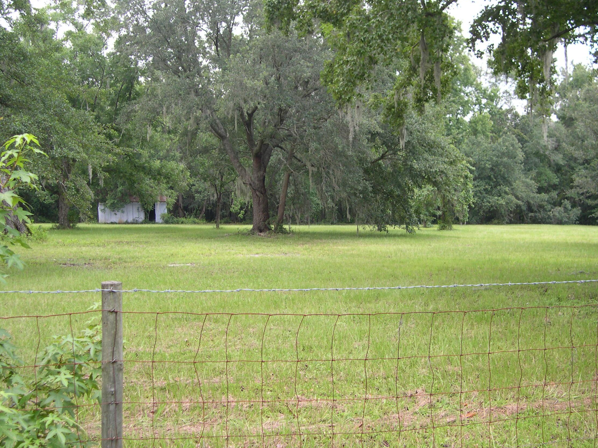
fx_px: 674
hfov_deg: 47.9
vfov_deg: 36.8
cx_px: 301
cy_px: 227
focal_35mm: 39
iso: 100
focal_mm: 8
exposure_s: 1/156
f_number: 2.8
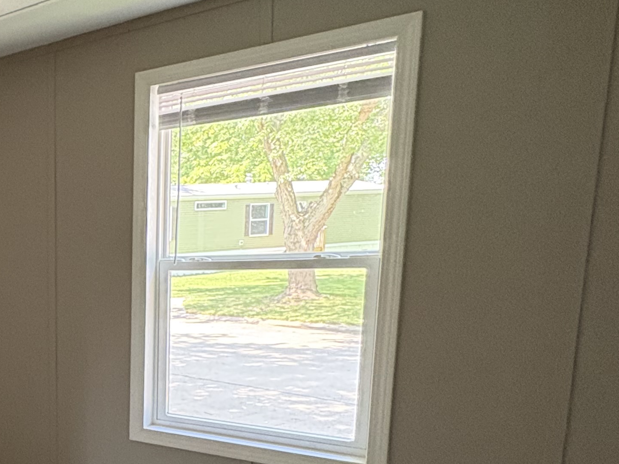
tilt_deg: -6.5
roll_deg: +4.3
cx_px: -149
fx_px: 698
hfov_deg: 35.7
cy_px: 364
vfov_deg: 35.8
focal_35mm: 39
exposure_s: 1/60
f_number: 2.2
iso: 400
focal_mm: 2.22
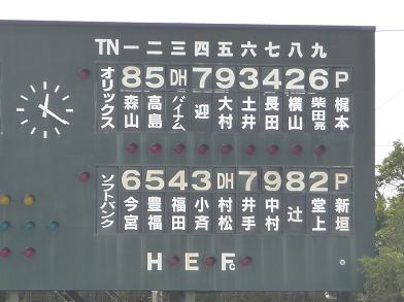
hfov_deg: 5.9
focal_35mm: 334
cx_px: 202
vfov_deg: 4.4
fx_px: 3893
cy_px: 151
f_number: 4.8
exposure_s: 1/320
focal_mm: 34.2
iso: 160
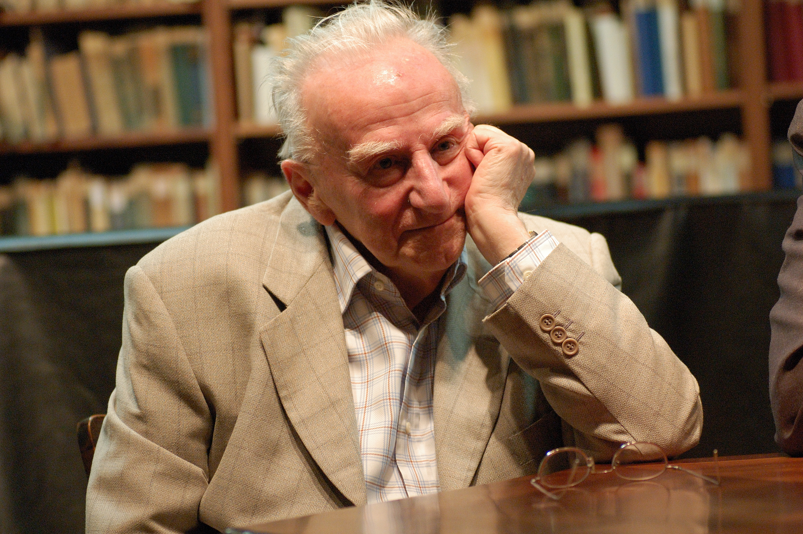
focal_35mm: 135
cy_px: 267
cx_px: 402
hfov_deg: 15.2
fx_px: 3009
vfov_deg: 10.1
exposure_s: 1/80
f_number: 3
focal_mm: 90
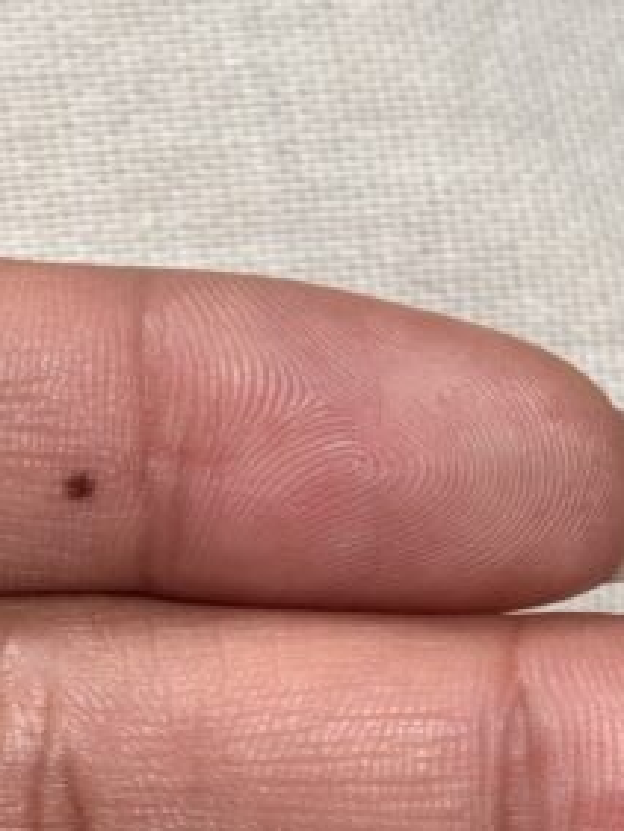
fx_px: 3555
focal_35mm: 148
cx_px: 33
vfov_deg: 13.1
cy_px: 896
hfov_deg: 10.0
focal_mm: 5.96
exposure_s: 1/115
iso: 40
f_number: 1.6
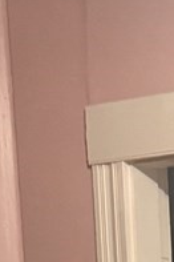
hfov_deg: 6.7
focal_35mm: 195
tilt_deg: -14.0
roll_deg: +1.2
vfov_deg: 9.0
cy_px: 730
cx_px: 400
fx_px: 1416
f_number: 1.78
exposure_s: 1/60
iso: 500
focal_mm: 6.76
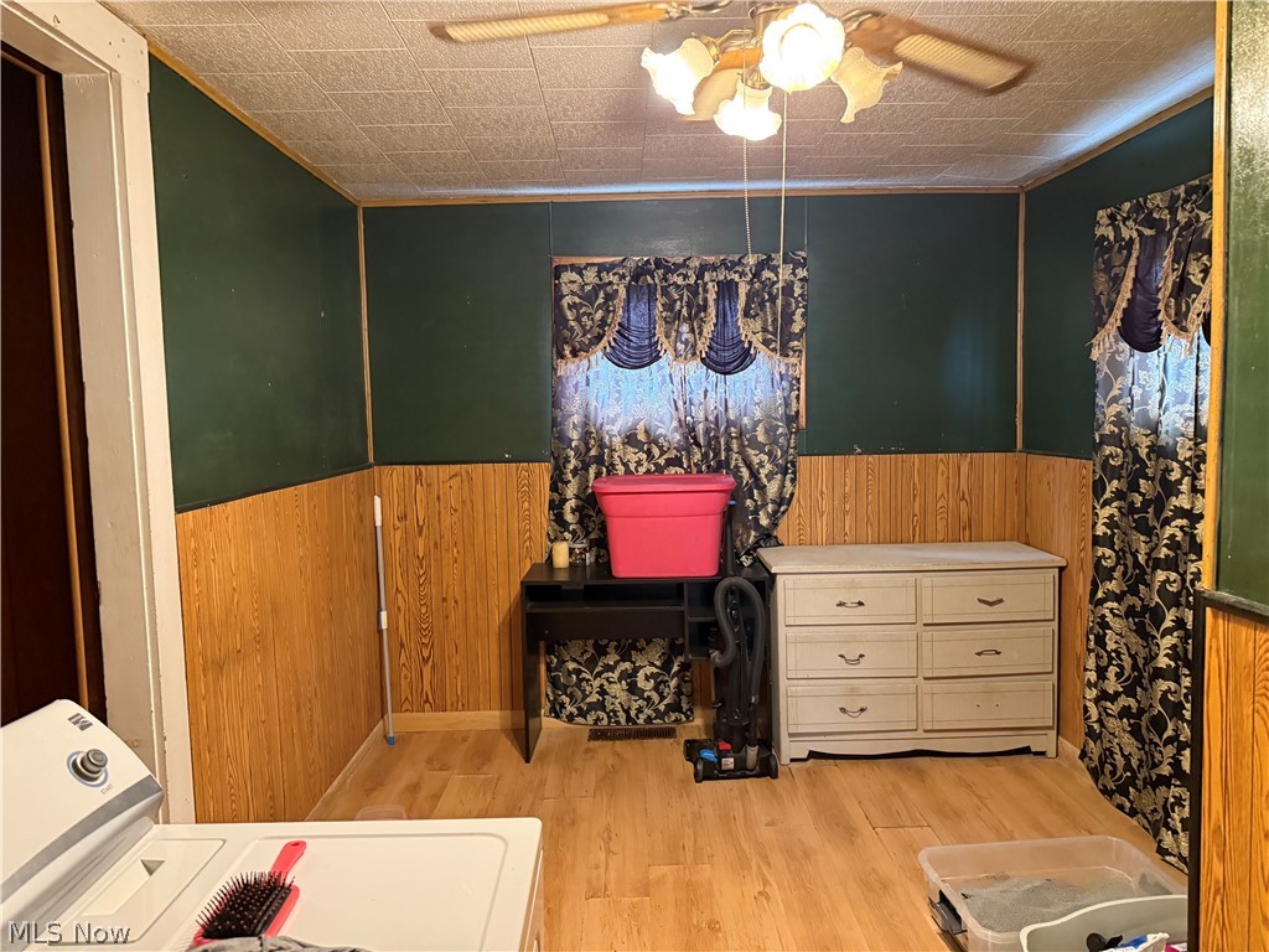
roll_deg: +0.5
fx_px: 880
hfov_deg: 71.6
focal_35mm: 24
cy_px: 476
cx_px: 634
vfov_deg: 56.8
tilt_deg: -3.1
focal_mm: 6.76
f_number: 1.78
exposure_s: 1/60
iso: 800
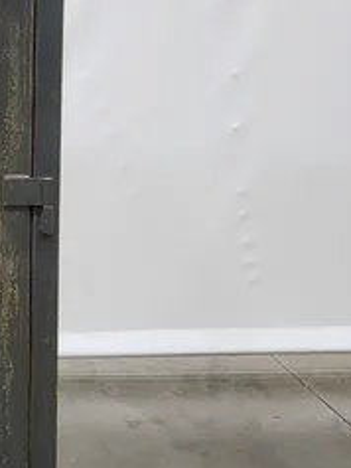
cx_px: -186
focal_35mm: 79
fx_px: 1067
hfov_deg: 16.8
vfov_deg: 24.4
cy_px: 120
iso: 250
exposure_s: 1/40
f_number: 1.8
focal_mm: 7
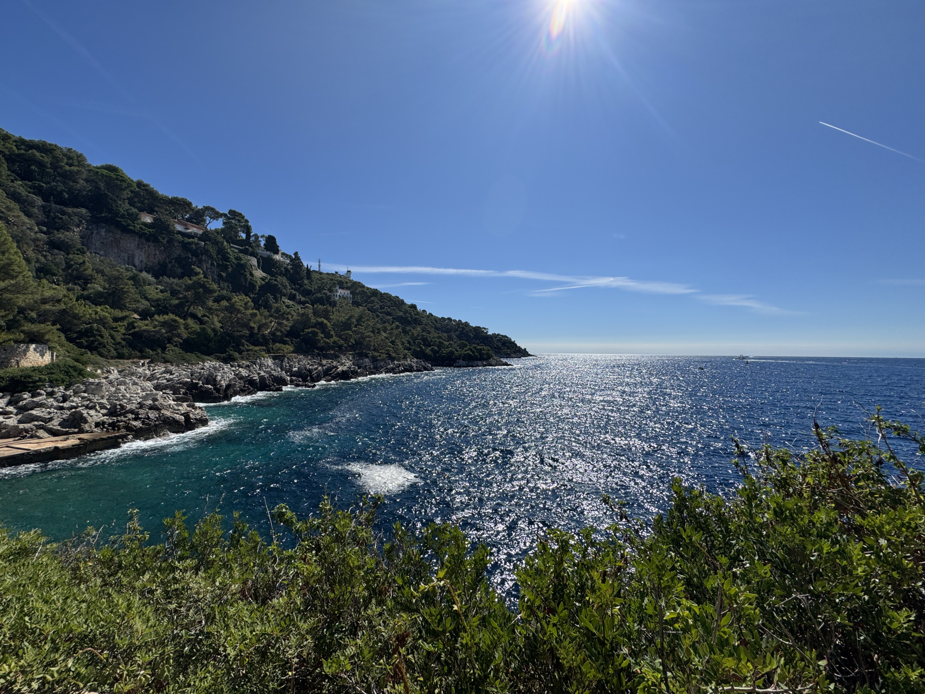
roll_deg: +0.0
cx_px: 462
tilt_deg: +1.0
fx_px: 374
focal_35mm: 14
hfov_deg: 102.1
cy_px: 347
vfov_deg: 85.7
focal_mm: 2.22
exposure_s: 1/3717
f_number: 2.2
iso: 40
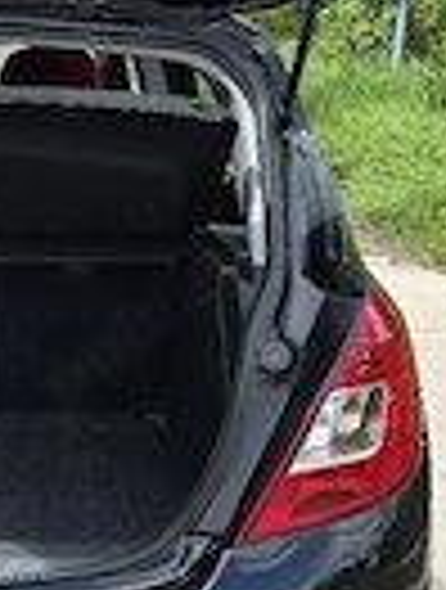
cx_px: -72
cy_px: 347
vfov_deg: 27.7
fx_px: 1197
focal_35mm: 70
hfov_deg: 20.0
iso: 80
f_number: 1.7
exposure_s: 1/2500
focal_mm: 6.3
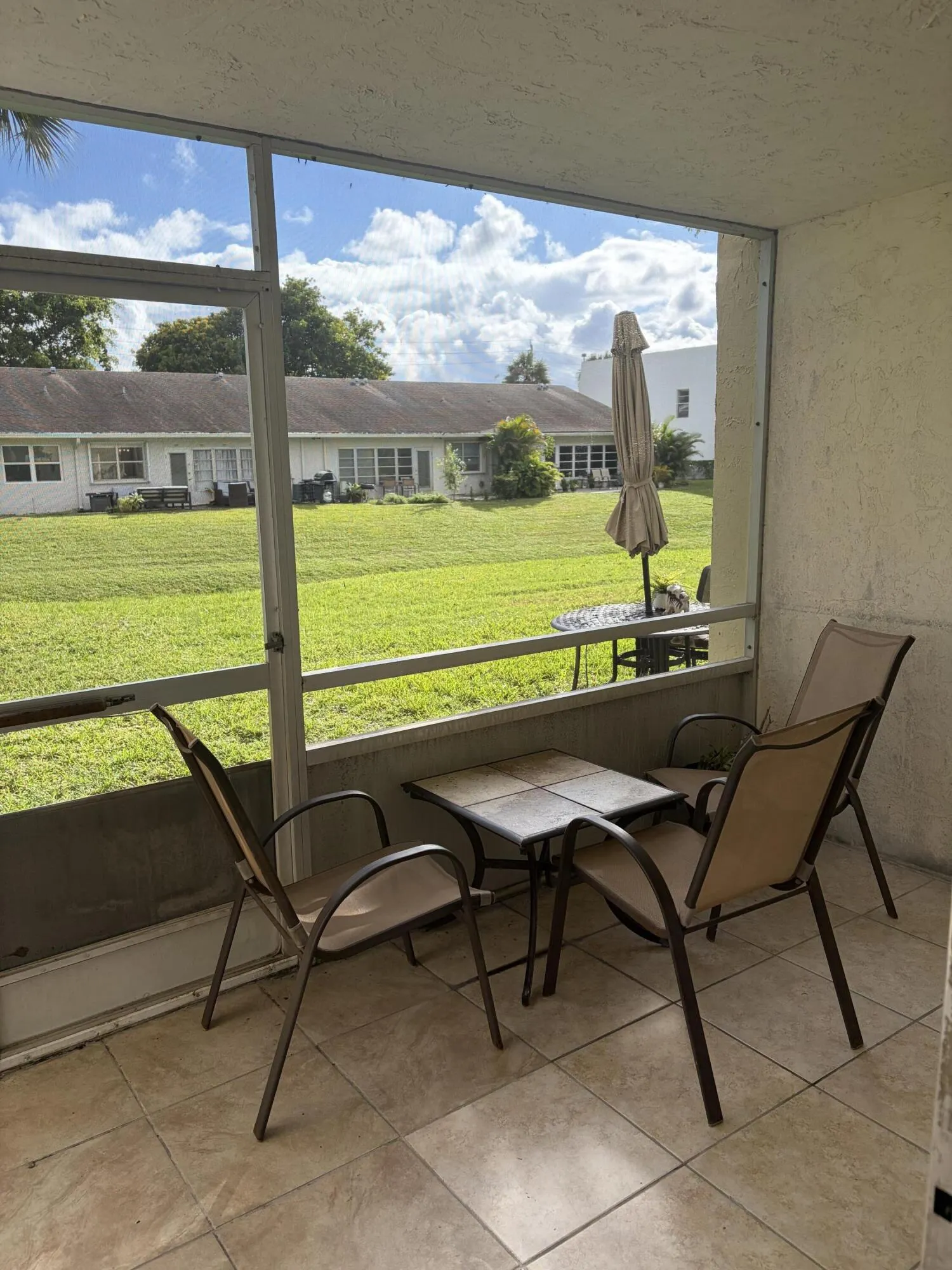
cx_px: 476
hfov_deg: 53.1
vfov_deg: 67.3
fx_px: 953
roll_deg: +1.3
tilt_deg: -9.6
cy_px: 635
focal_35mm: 26
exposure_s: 1/1667
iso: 64
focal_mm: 5.96
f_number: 1.6
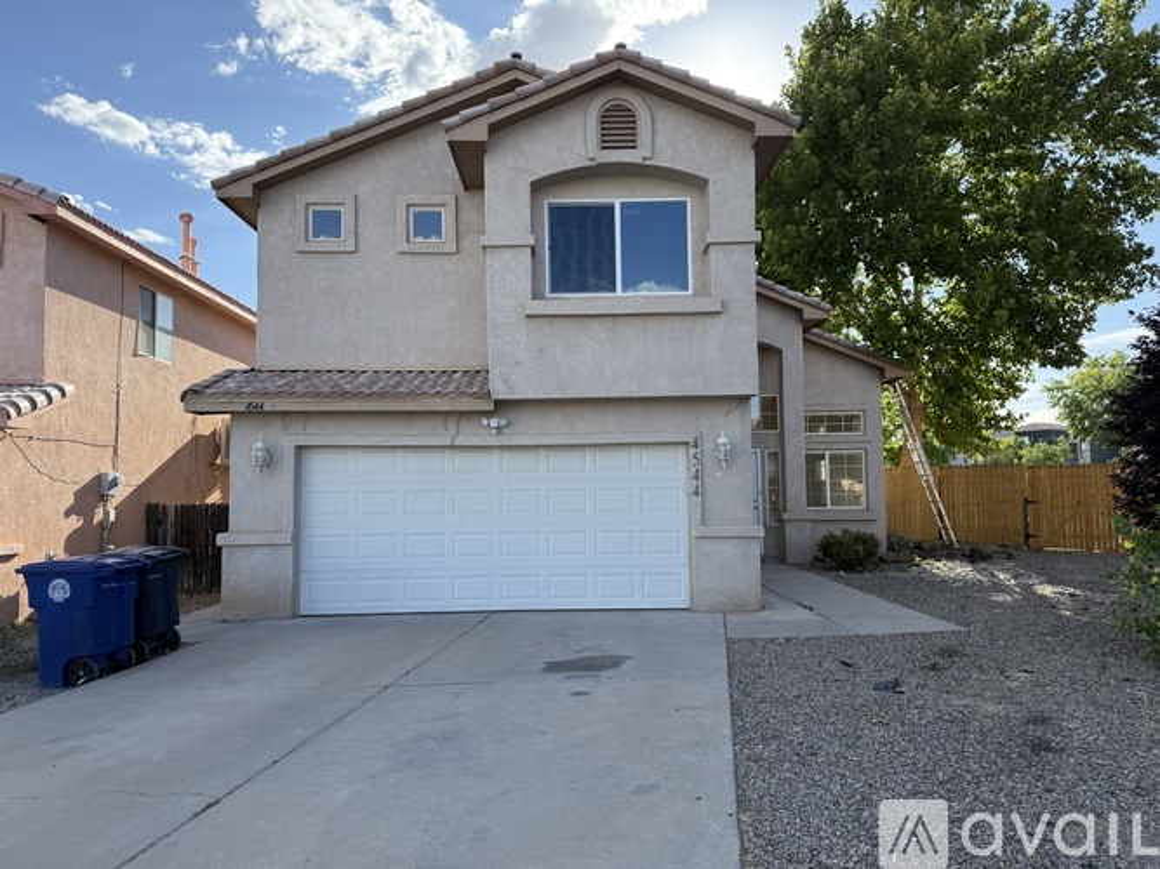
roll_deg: +0.4
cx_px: 580
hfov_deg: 71.6
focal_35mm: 24
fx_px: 804
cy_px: 434
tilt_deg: +4.4
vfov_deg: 56.8
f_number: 1.78
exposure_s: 1/2232
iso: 100
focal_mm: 6.76
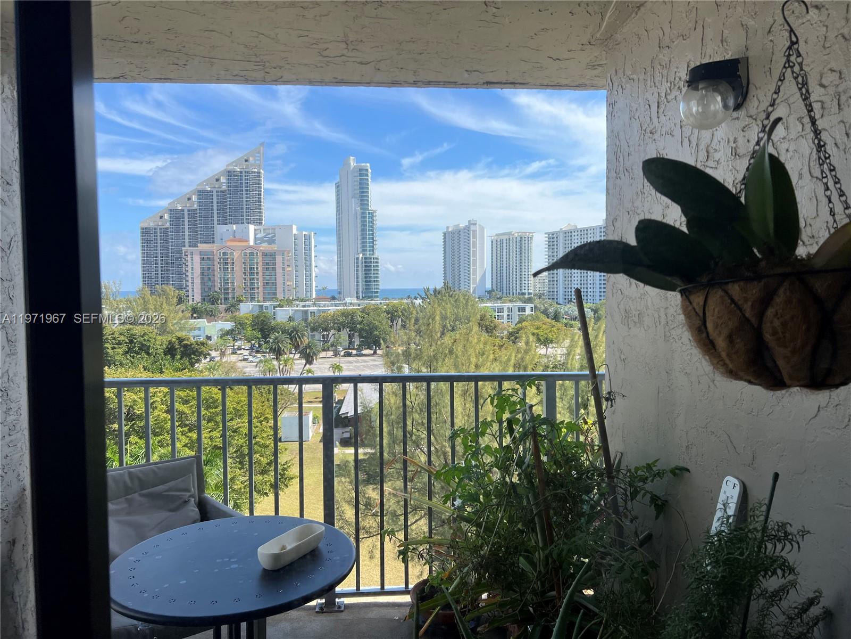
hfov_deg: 67.3
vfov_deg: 53.1
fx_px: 639
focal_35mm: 26
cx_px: 426
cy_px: 320
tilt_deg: -2.0
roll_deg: +0.9
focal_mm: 5.7
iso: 50
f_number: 1.5
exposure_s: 1/2632
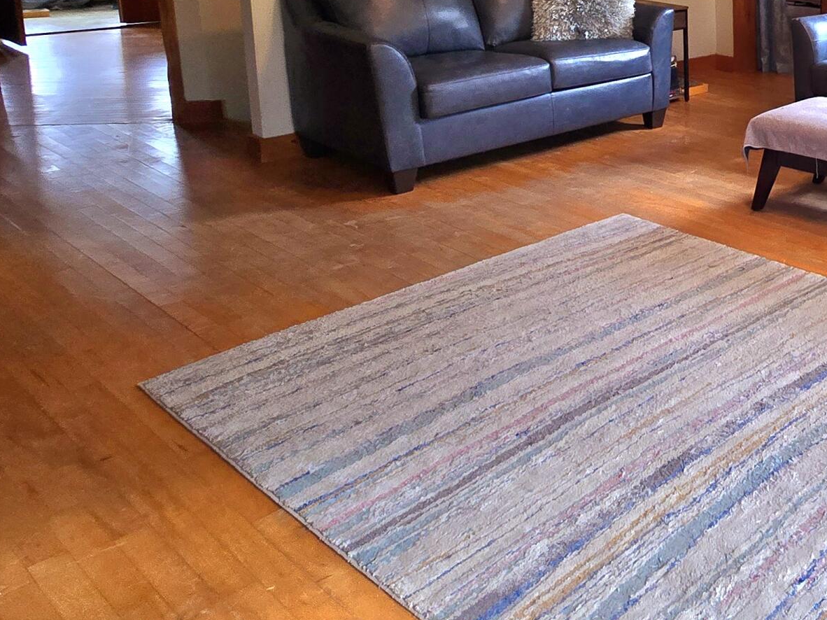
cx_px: 987
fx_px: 788
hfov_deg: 39.9
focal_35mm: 33
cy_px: 50
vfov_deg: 39.5
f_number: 2.2
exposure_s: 1/60.2
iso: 80
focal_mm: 2.2
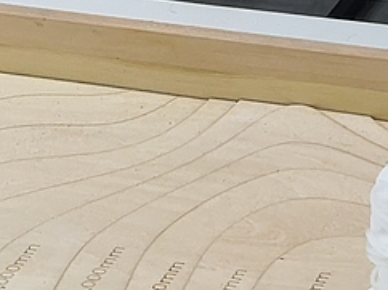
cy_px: -401
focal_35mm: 143
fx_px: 1601
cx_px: 717
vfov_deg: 9.3
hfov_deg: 12.5
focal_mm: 3.95
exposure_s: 1/50
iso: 125
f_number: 1.8
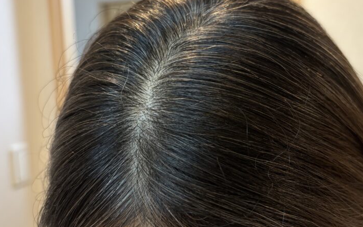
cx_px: 192
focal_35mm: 40
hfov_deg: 49.3
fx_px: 396
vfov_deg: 32.0
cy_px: 118
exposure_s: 1/50
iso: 160
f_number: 1.6
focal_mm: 5.96
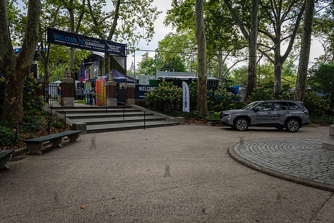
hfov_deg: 65.9
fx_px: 258
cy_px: 112
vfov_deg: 46.8
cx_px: 167
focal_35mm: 28
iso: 1000
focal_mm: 26
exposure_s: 1/640
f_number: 4.5
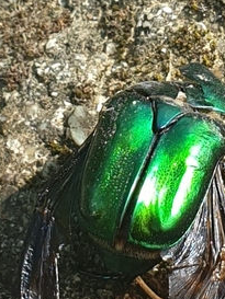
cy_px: 139
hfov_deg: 23.9
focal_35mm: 61
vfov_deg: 31.7
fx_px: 528
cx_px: 151
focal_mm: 4.3
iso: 50
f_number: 2.4
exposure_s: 1/554
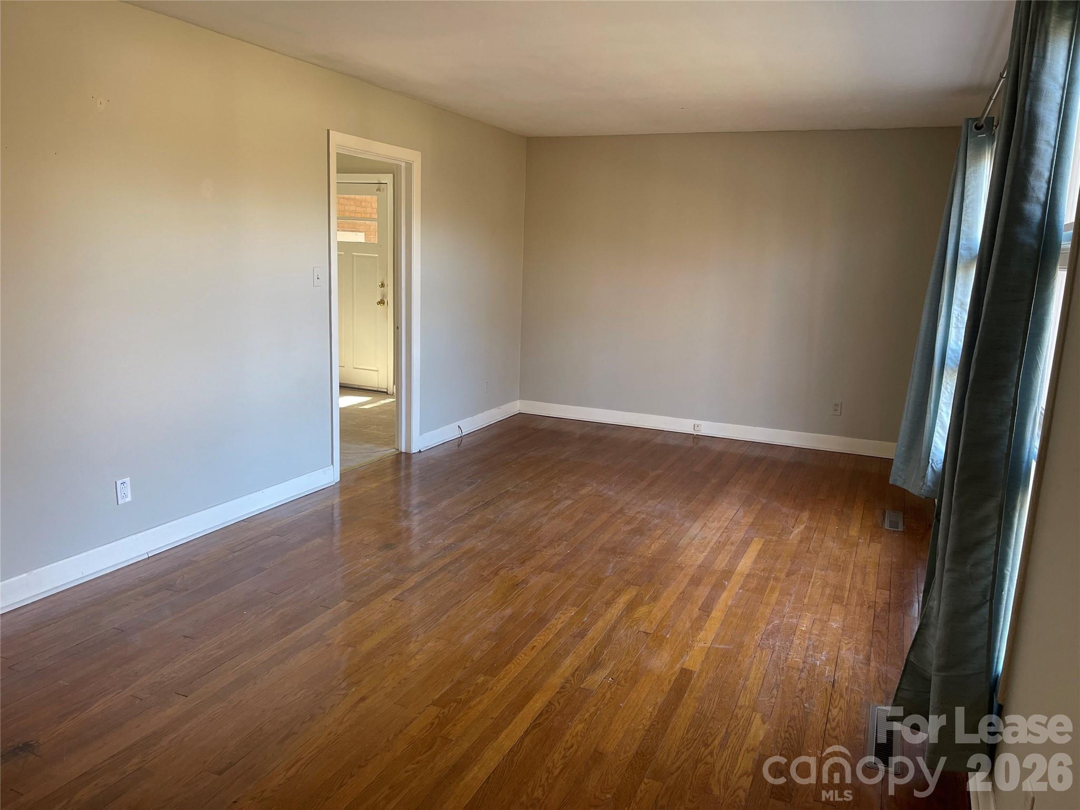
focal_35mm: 26
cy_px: 405
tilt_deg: -12.5
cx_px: 540
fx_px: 811
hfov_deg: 67.3
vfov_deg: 53.1
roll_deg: -2.1
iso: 125
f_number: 1.6
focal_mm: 5.1
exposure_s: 1/120
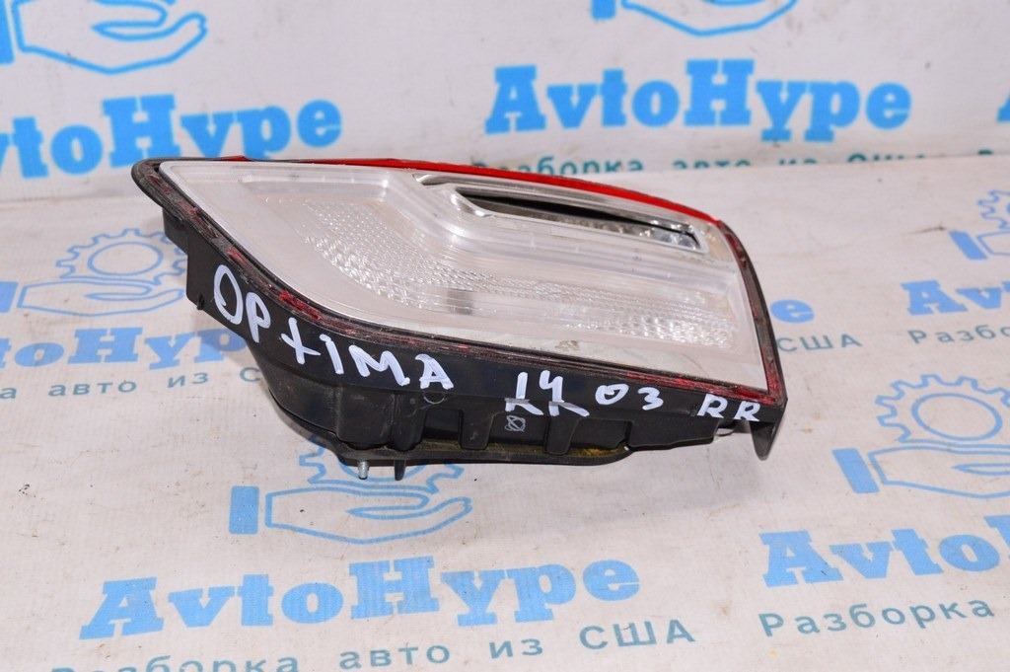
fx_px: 1514
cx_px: 505
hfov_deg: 36.9
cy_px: 336
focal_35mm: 54
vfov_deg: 25.0
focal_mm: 36
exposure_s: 1/200
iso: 1600
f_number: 8
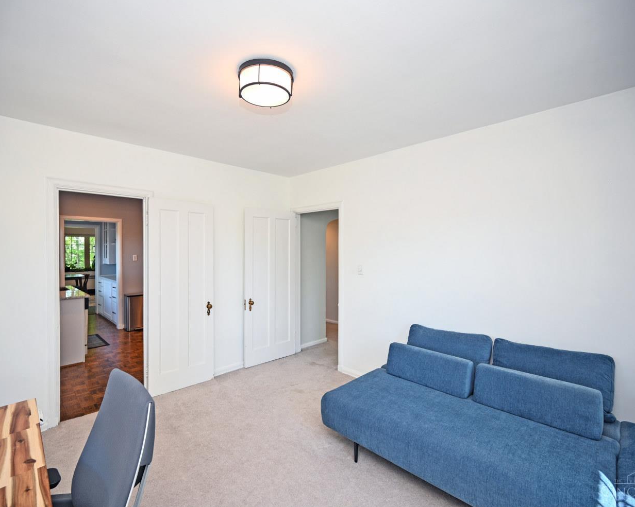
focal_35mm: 16
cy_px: 252
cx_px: 293
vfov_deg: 80.4
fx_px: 301
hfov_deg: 93.0
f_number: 4
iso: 320
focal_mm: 14
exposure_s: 1/60
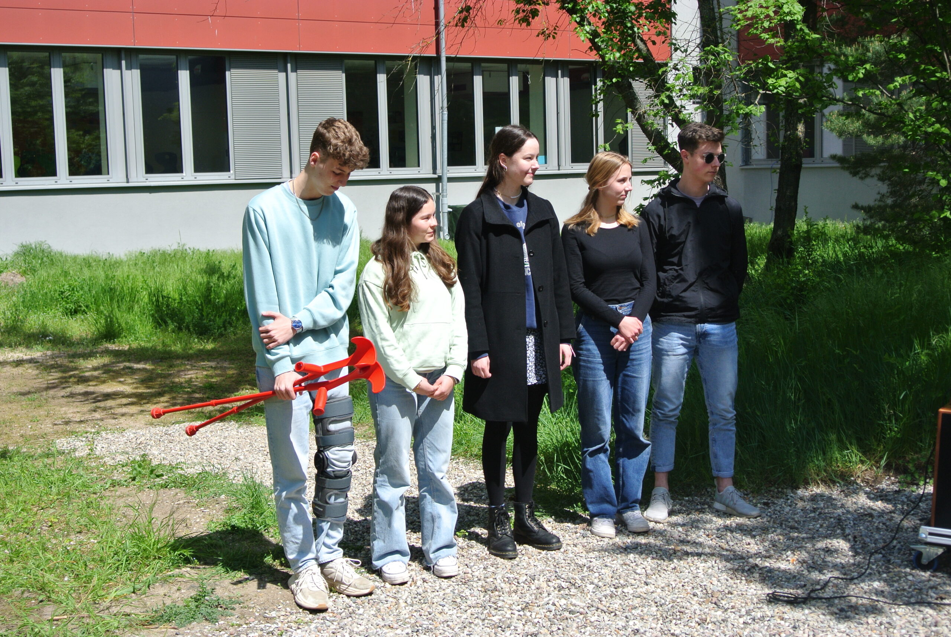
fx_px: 1375
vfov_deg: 26.1
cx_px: 476
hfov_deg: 38.1
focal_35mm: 52
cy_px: 318
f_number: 4.8
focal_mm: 19.6
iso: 100
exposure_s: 1/500
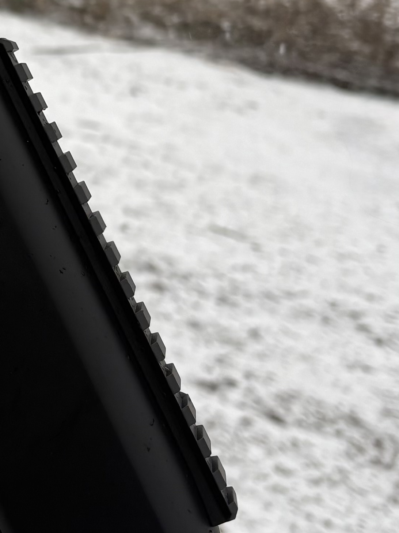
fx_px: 1568
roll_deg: -10.1
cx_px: -214
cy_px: 87
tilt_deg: -13.5
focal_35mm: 102
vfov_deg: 19.0
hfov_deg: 13.6
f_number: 1.6
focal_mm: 5.96
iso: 50
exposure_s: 1/407
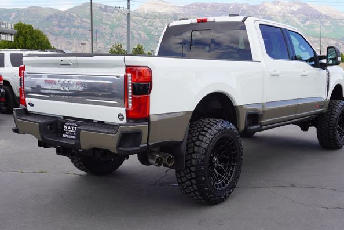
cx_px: 183
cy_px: 110
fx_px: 402
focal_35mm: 42
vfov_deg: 31.9
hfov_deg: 46.3
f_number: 8
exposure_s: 1/100
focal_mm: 26
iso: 100
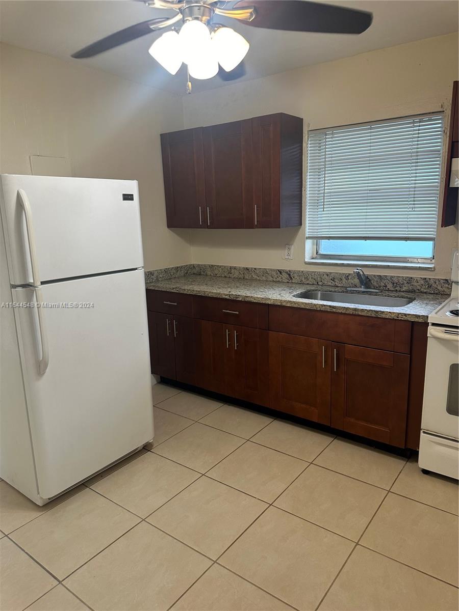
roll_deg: +1.5
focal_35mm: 24
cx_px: 230
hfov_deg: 56.8
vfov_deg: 71.6
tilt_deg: -11.0
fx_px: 424
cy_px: 306
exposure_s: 1/60
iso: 125
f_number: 1.78
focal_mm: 6.86
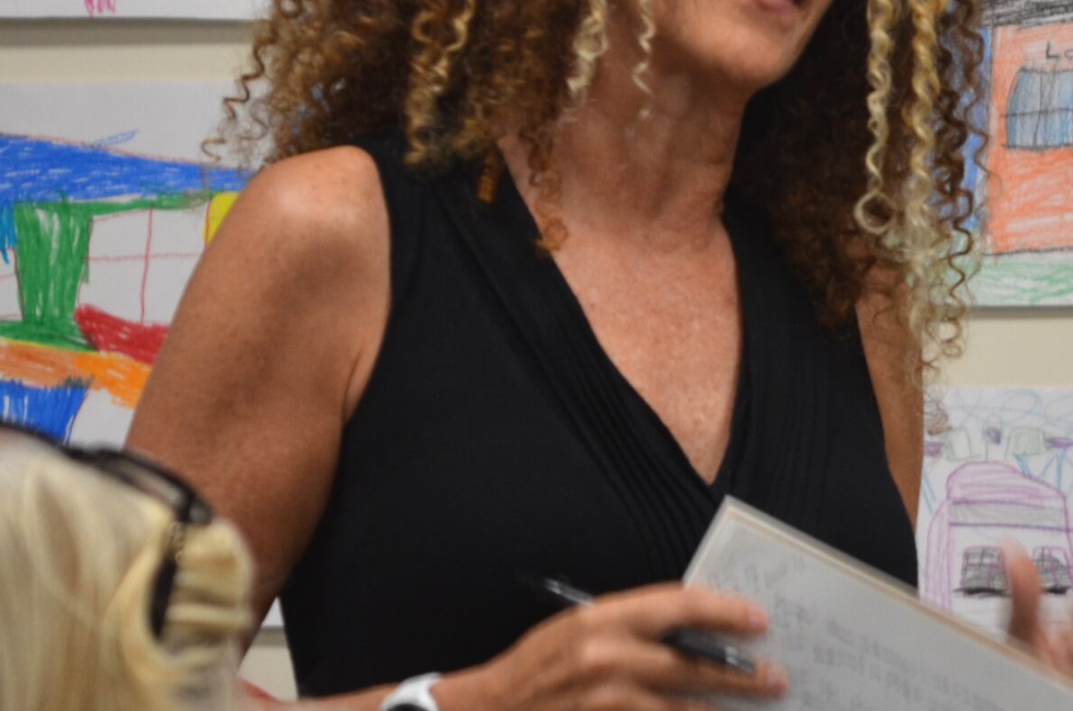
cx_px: 785
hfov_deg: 7.8
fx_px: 7852
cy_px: 176
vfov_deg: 5.2
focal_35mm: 264
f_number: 4.2
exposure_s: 1/60
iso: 640
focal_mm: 82
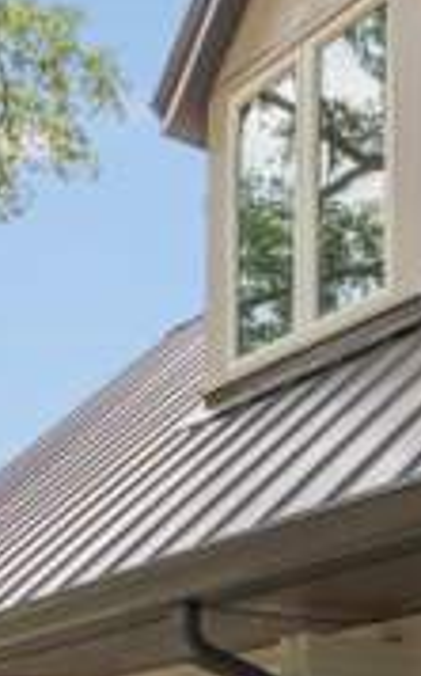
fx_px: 1434
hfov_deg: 15.7
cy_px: 870
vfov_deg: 23.5
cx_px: 584
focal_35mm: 78
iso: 100
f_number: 9
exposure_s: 1/40
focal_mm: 17
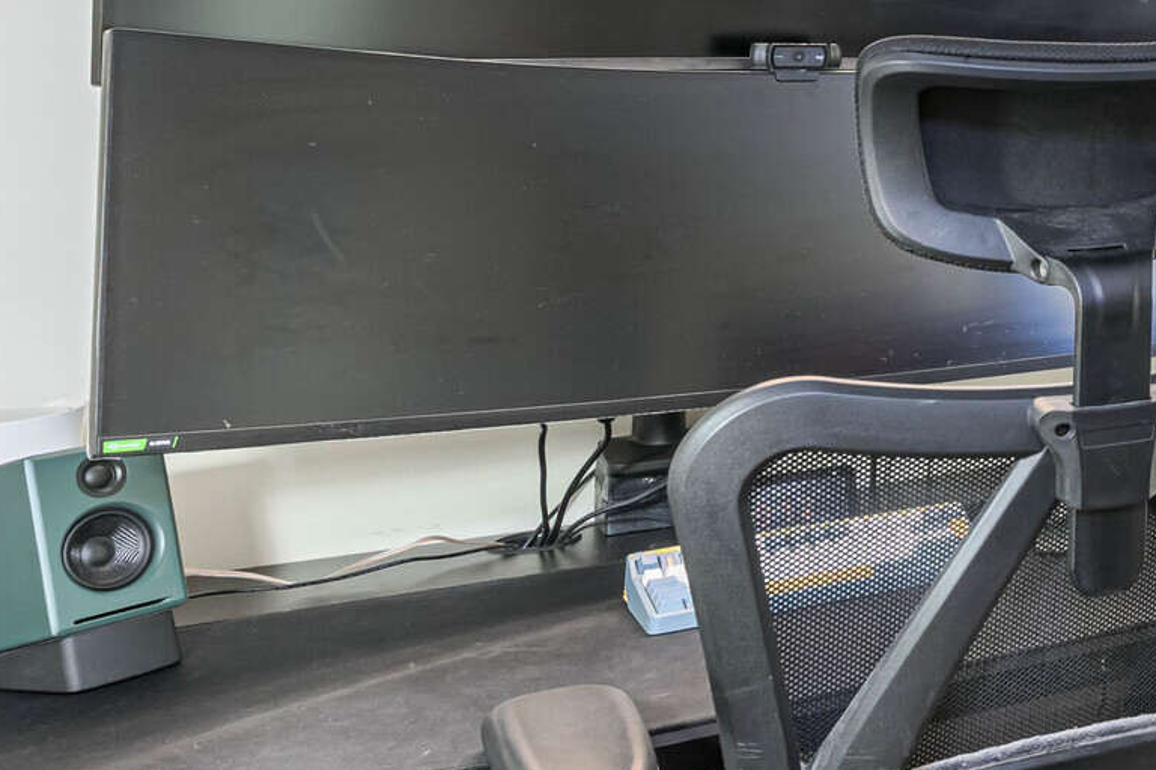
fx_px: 1798
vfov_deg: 23.2
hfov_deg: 26.1
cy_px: 9
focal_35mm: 56
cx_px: 1740
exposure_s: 1/25
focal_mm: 14
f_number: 7.1
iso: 400
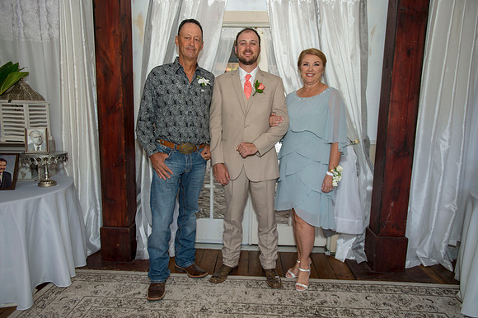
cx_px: 239
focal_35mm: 24
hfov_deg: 73.8
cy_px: 159
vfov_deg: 53.1
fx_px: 318
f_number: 3.2
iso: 200
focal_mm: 24
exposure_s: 1/100
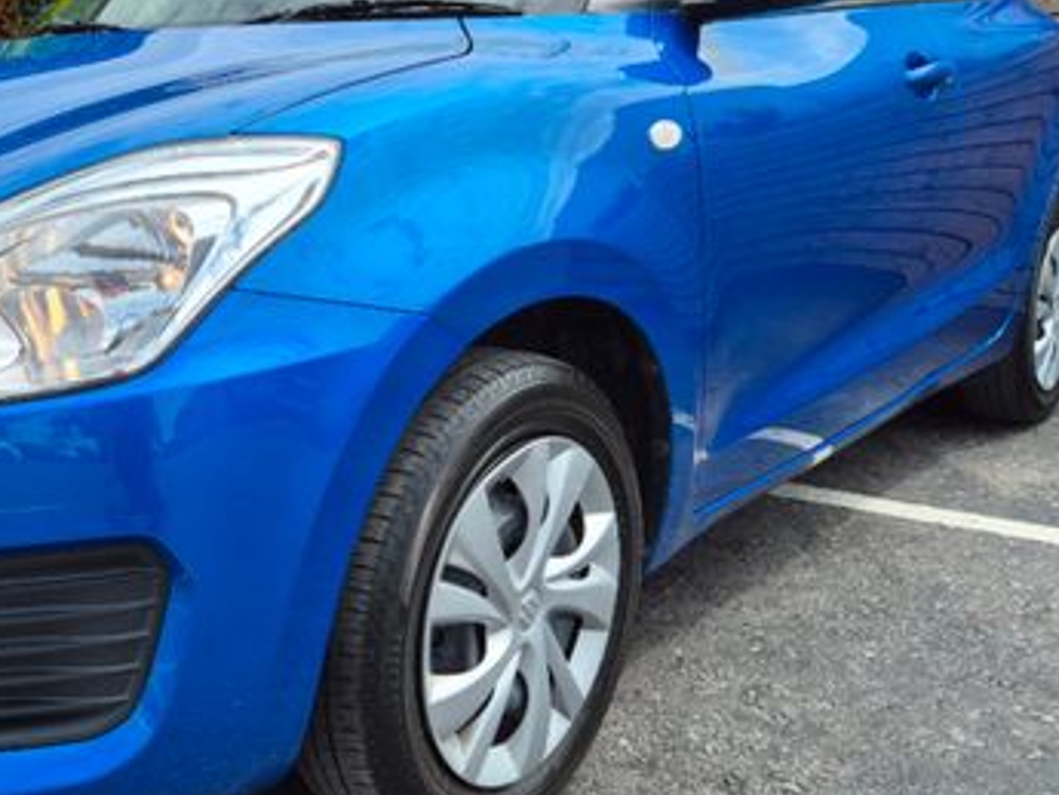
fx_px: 1224
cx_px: 264
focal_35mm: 40
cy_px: 368
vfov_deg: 36.0
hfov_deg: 45.2
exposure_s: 1/1624
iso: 25
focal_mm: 5.4
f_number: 1.8
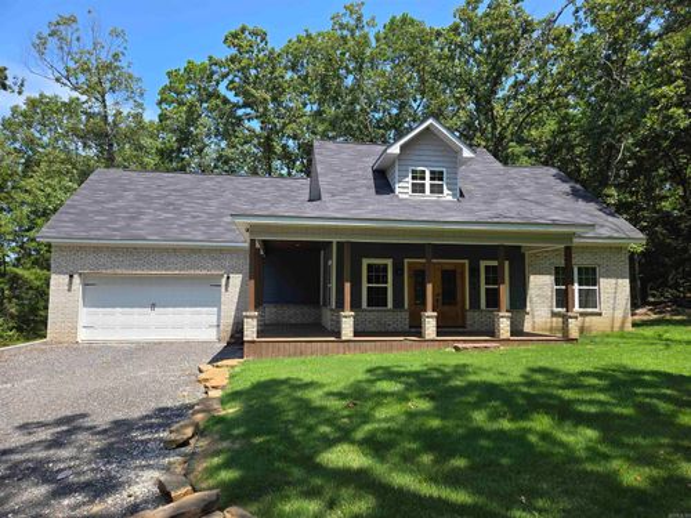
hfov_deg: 73.9
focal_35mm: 23
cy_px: 259
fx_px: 459
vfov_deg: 58.9
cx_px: 346
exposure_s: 1/904
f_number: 1.8
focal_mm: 5.4
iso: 25
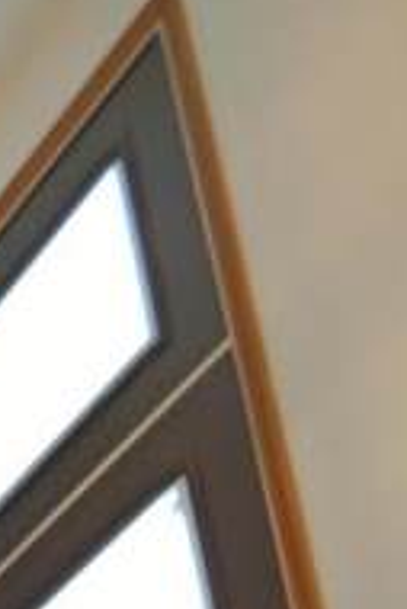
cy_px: 1208
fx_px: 1710
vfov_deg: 15.9
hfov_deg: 11.1
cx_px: -609
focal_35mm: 101
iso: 3200
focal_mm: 20
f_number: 3.5
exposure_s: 1/200
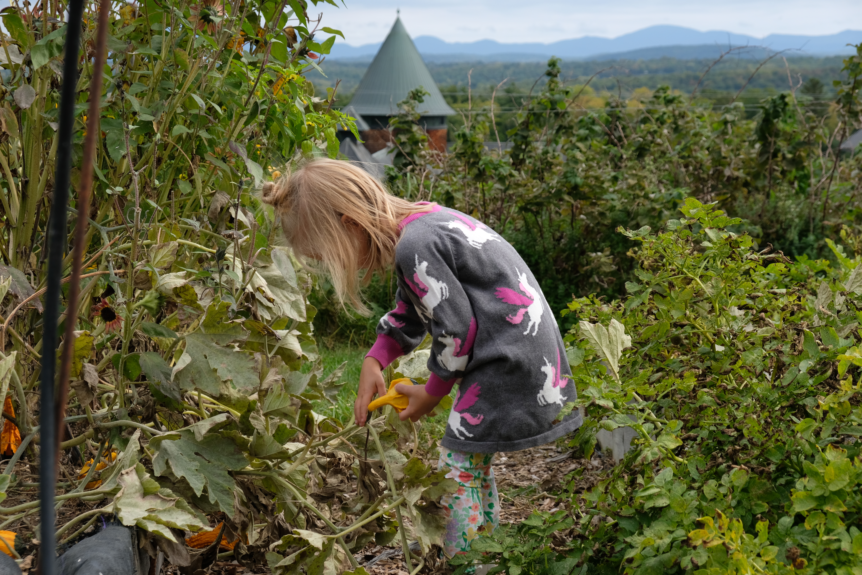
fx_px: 1748
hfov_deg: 27.7
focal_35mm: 73
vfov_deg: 18.7
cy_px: 288
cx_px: 431
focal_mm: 48.4
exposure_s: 1/500
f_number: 7.1
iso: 400
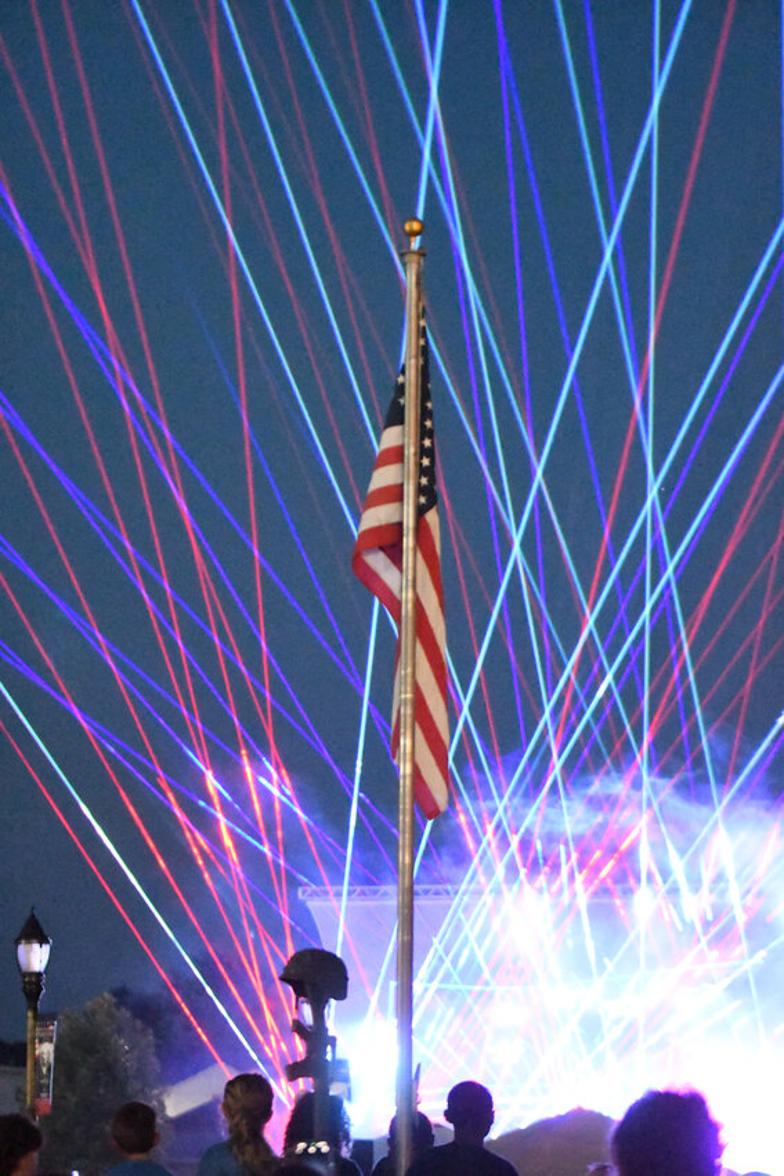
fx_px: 3918
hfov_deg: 11.4
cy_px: 588
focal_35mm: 120
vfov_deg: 17.1
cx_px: 392
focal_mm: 80
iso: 40000
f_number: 2.8
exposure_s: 1/80
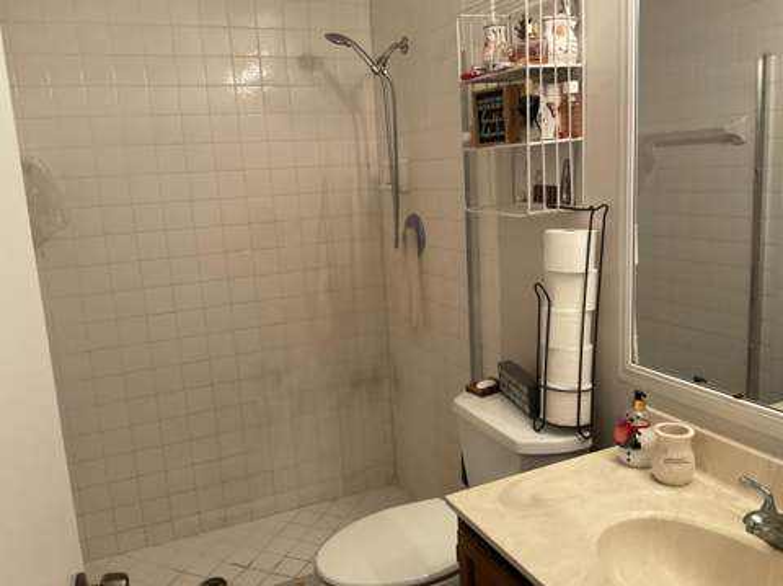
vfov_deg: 48.2
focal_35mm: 29
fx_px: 655
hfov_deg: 61.7
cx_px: 392
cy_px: 293
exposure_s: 1/60
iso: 100
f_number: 1.8
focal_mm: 3
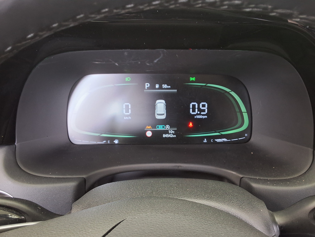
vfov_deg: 49.7
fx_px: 255
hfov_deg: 63.4
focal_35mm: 28
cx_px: 158
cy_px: 118
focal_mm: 2.91
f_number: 1.9
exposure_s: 1/24
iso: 320
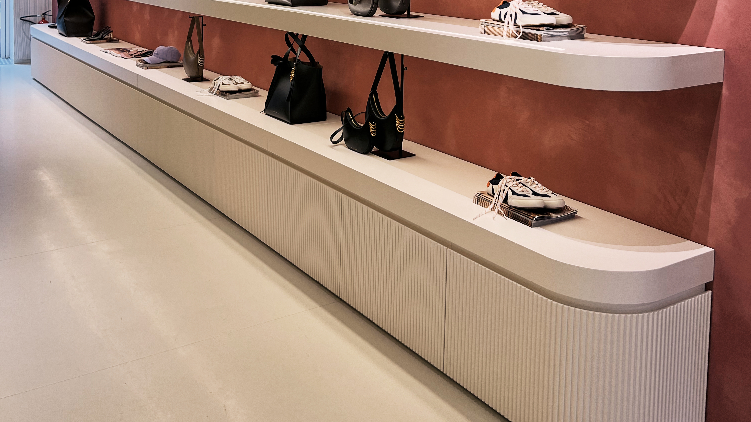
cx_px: 377
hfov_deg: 52.8
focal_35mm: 38
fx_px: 757
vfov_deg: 29.2
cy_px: 3
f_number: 1.5
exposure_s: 1/100
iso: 50
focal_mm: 5.7
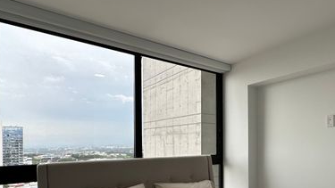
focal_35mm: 26
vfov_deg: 42.9
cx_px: 251
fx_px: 231
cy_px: 143
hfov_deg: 67.4
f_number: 2.2
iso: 40
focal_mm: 2.22
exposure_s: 1/311
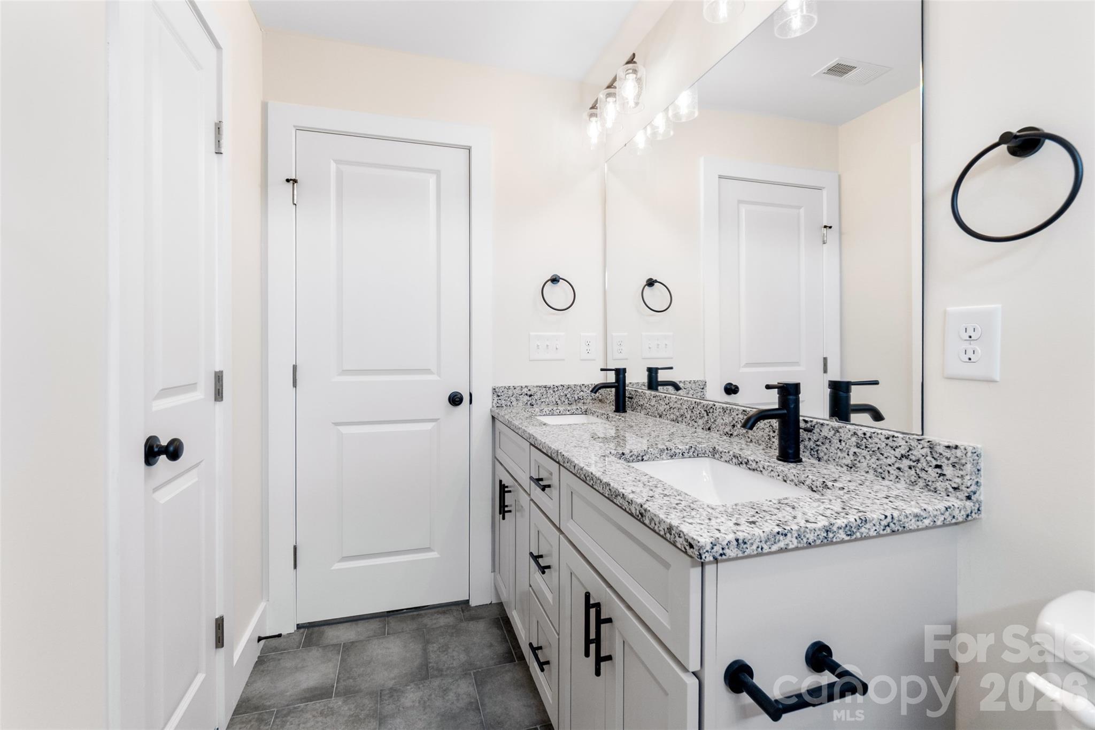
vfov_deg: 77.3
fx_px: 456
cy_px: 365
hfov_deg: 100.4
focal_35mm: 15
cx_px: 548
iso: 500
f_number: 7.1
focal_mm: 10
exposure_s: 1/30
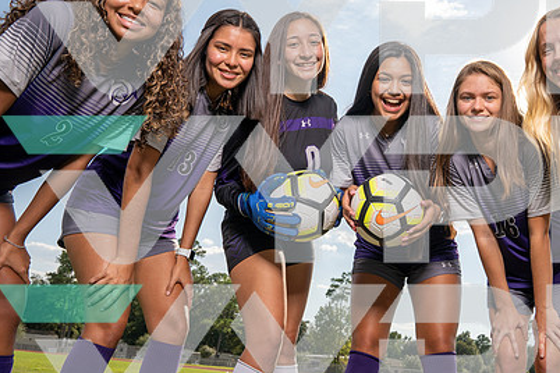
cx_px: 357
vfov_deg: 34.2
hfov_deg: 49.0
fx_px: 607
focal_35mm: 39
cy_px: 190
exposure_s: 1/640
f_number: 8
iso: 250
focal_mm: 27
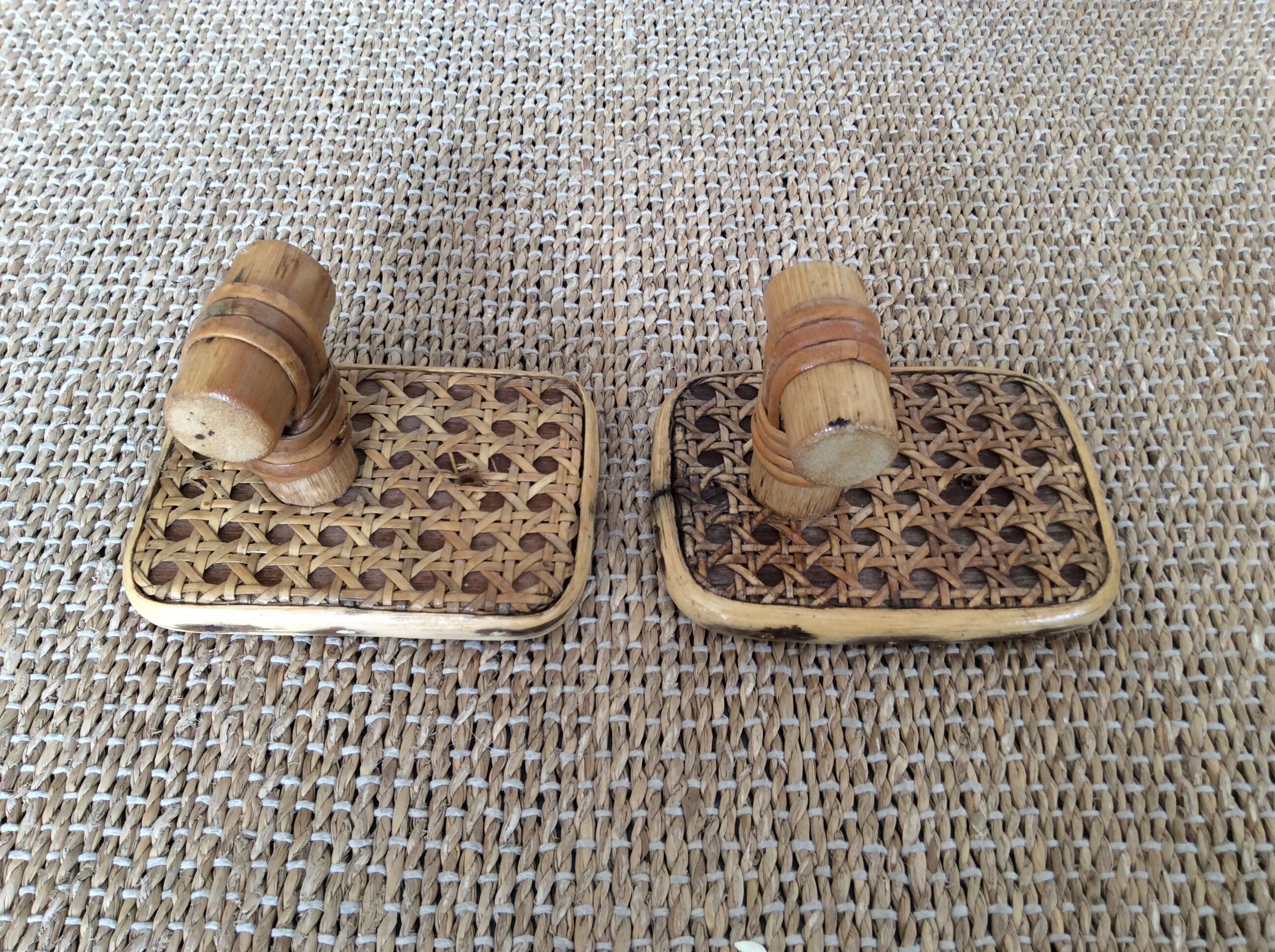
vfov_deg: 44.1
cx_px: 638
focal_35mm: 32
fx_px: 1177
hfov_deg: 56.9
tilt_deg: -52.2
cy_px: 476
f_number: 2.4
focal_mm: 3.3
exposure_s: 1/25
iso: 40
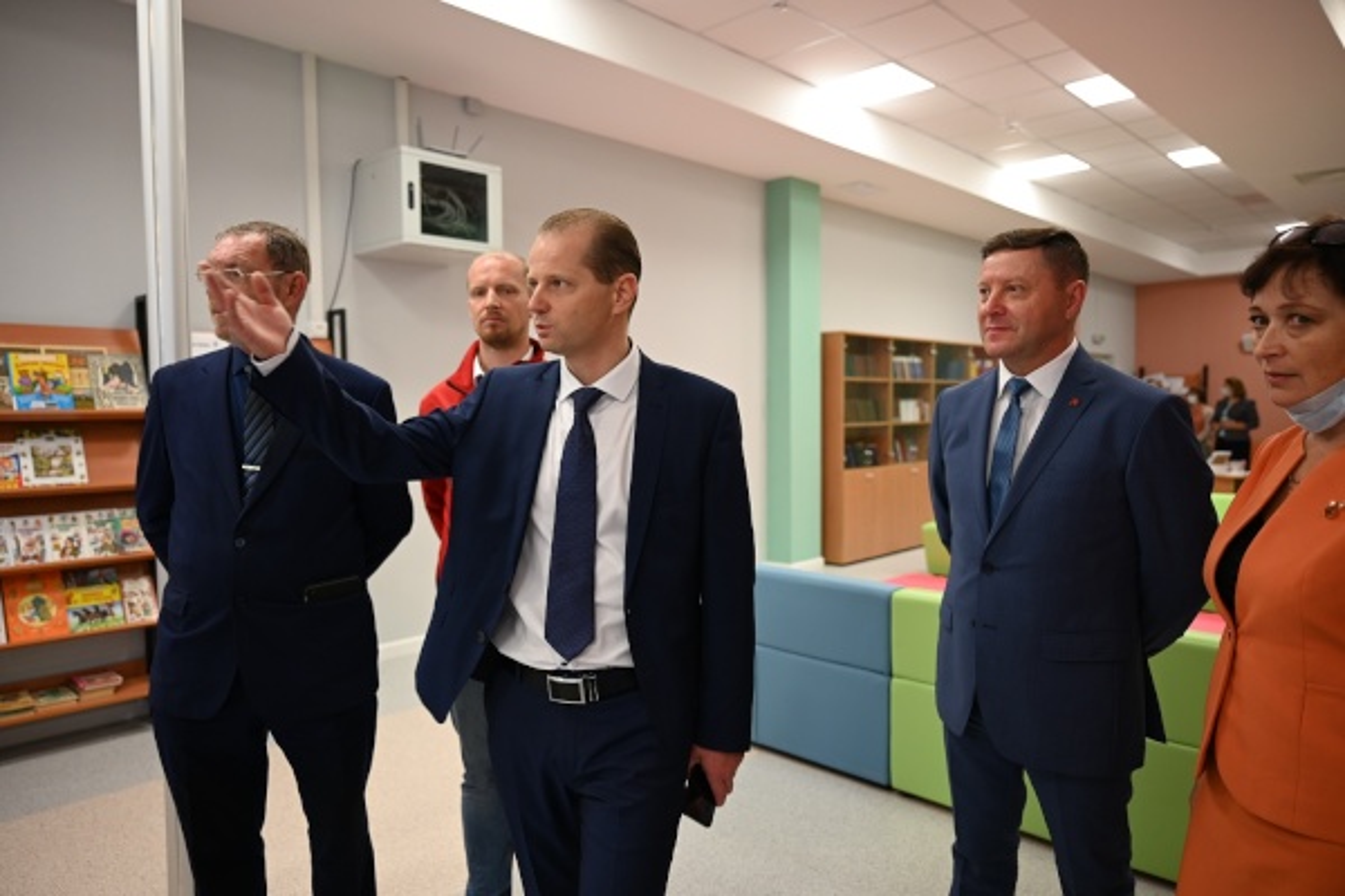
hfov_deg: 73.7
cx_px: 672
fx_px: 897
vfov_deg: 53.1
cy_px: 448
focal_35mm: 24
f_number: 2.8
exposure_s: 1/100
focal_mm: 24
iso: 640
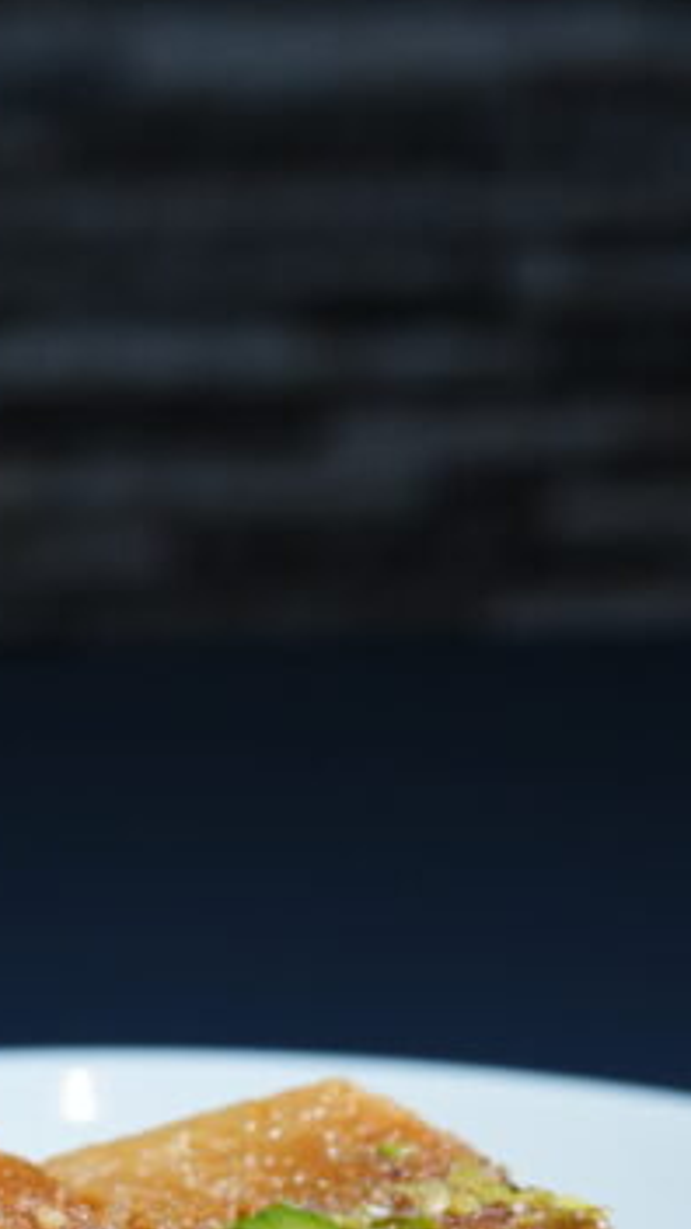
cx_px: 157
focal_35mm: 134
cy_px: 1547
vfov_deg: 15.3
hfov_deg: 9.0
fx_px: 4365
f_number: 7.1
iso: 640
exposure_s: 1/100
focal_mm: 50
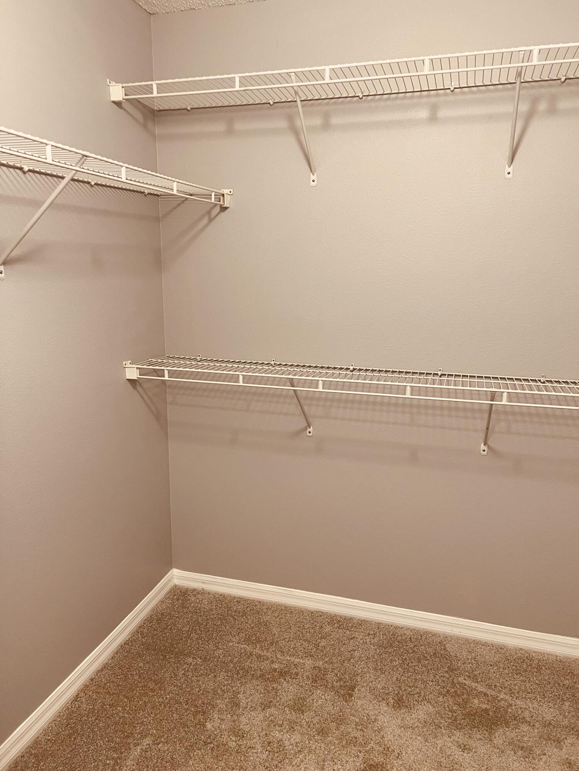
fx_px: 580
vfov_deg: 67.3
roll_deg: -0.8
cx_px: 290
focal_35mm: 26
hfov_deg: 53.1
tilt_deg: -12.1
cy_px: 386
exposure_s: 1/60
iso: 250
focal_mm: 5.7
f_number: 1.5
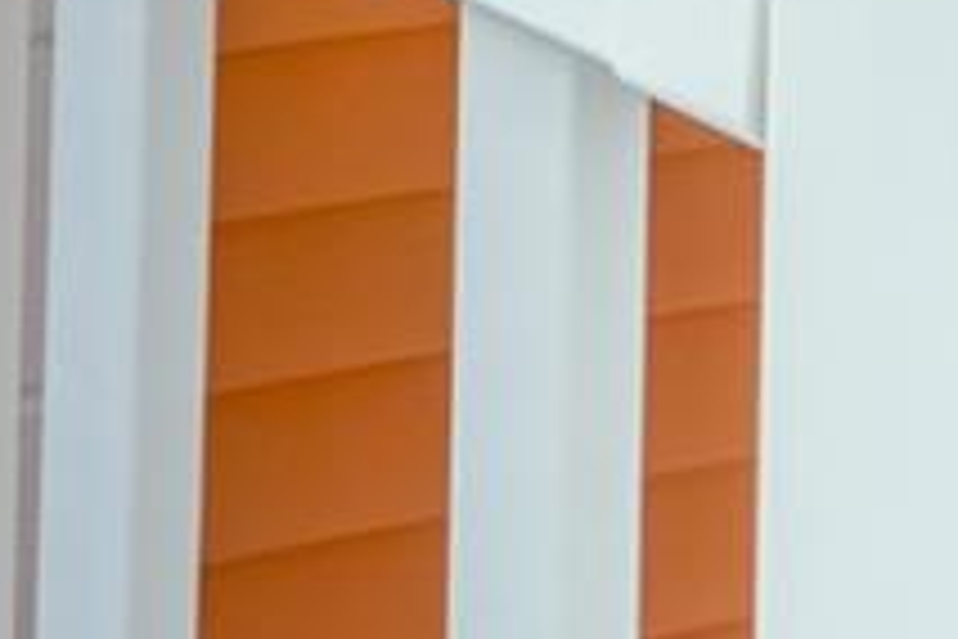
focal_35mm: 105
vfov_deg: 9.5
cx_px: -2006
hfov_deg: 11.0
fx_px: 2794
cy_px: -1411
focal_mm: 14
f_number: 8
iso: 250
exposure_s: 1/8000
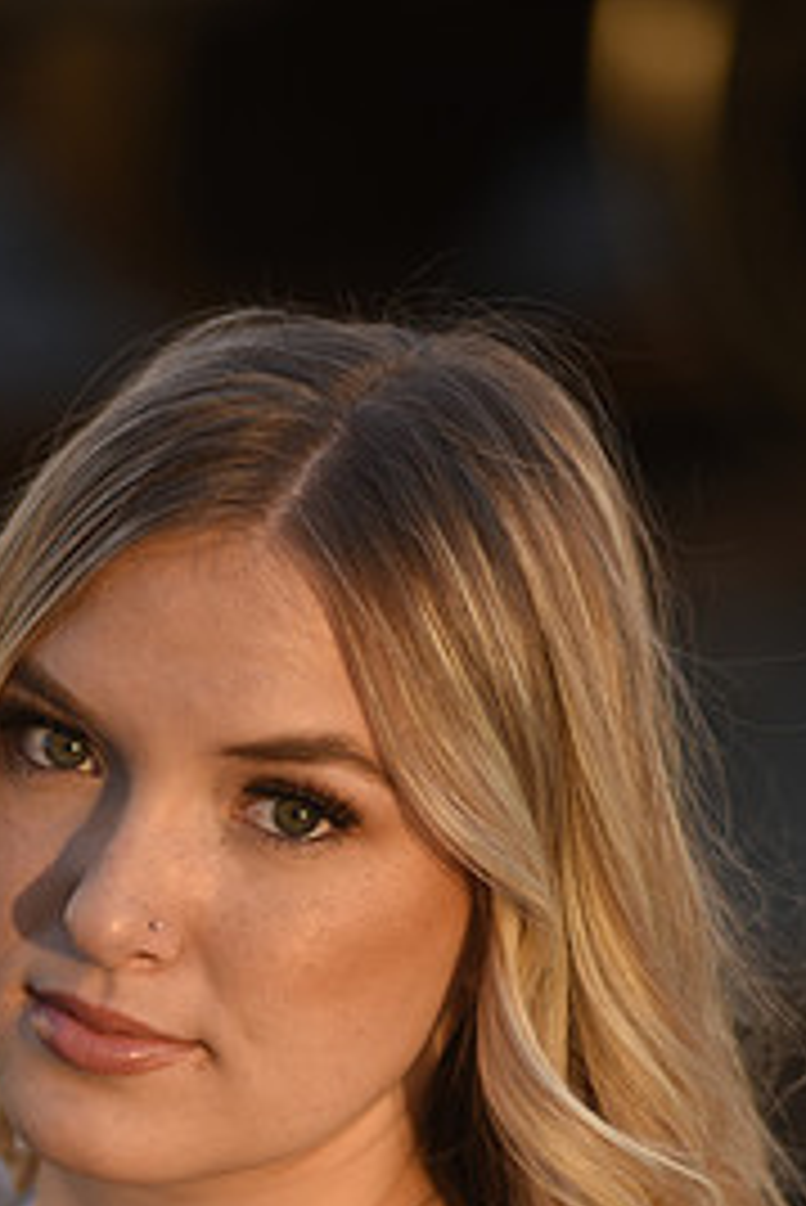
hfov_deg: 4.4
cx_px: 119
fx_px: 10531
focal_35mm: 314
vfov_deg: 6.5
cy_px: 1300
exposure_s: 1/250
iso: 200
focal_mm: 145
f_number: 2.8
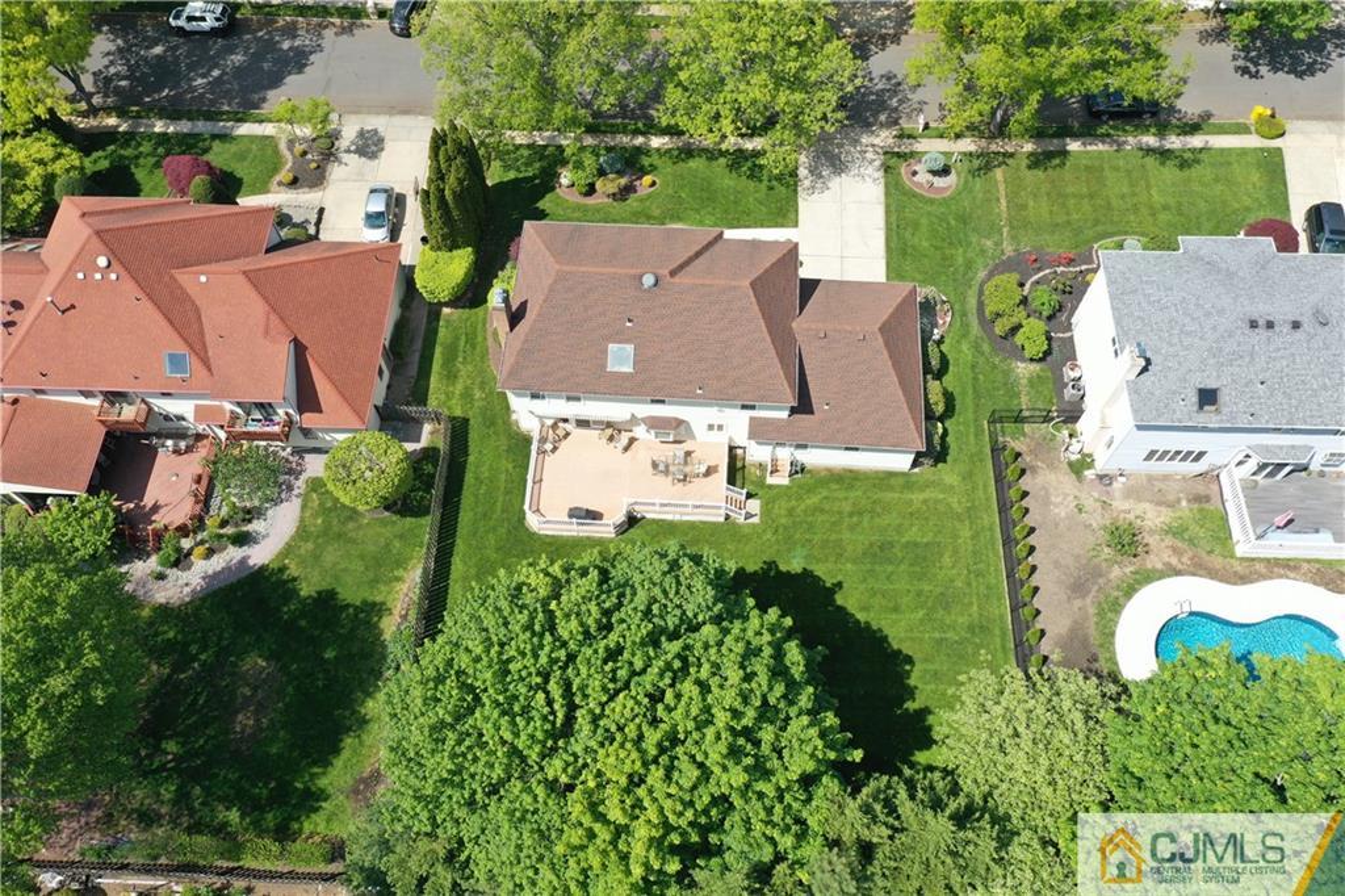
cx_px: 672
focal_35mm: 28
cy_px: 448
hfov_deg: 65.5
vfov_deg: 46.4
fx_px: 1046
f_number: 5
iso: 100
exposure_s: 1/320
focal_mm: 10.26
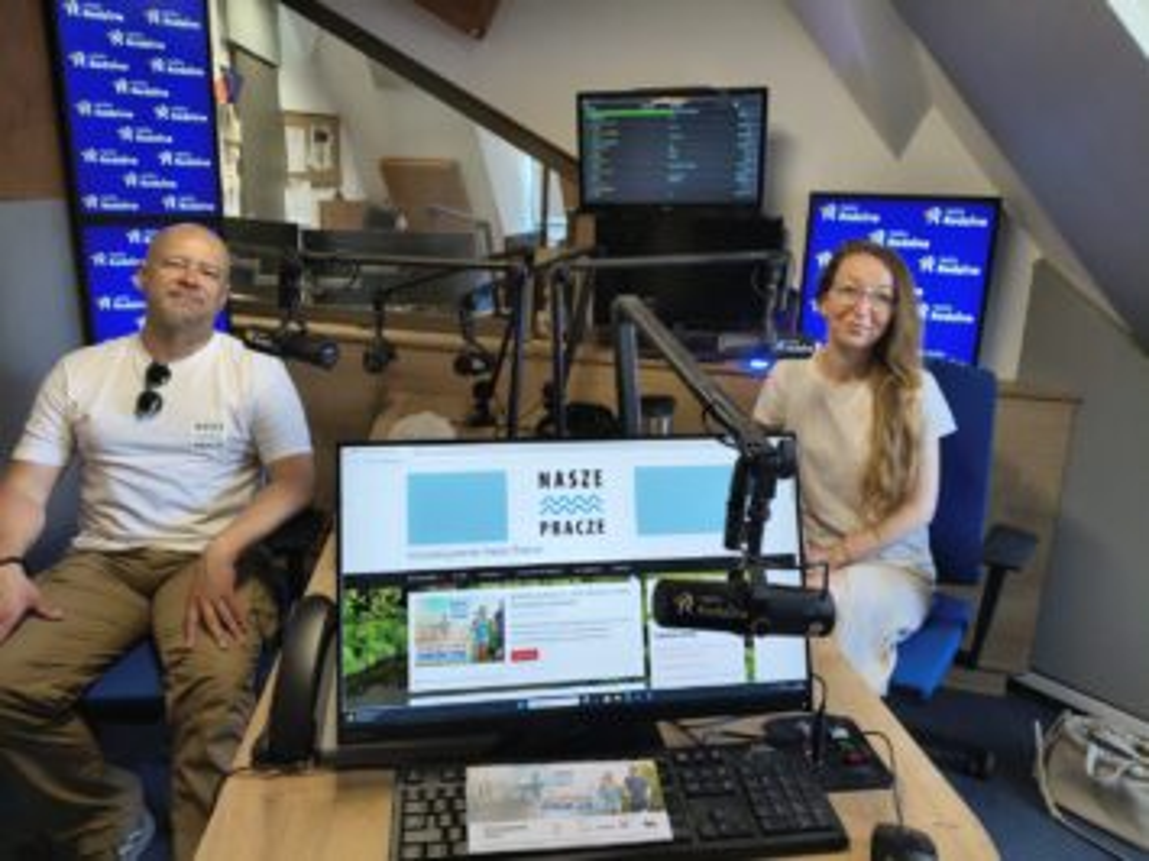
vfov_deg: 53.0
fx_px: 863
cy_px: 430
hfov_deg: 67.3
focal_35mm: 26
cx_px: 574
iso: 346
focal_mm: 4.81
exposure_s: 1/50
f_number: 1.8
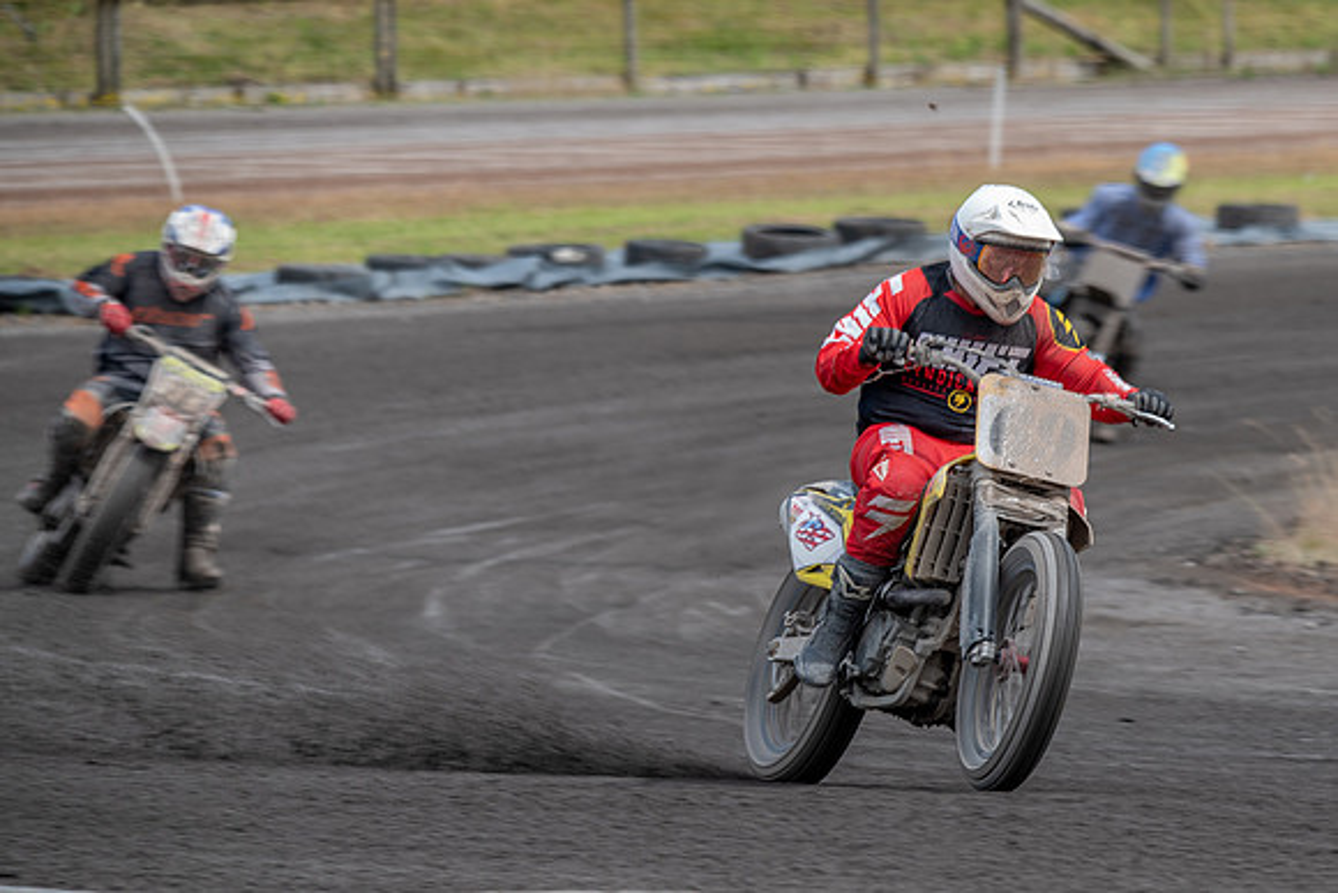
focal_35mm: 512
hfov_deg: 4.0
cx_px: 1006
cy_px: 577
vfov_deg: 2.7
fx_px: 19023
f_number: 7.1
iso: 200
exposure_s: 1/250
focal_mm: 340
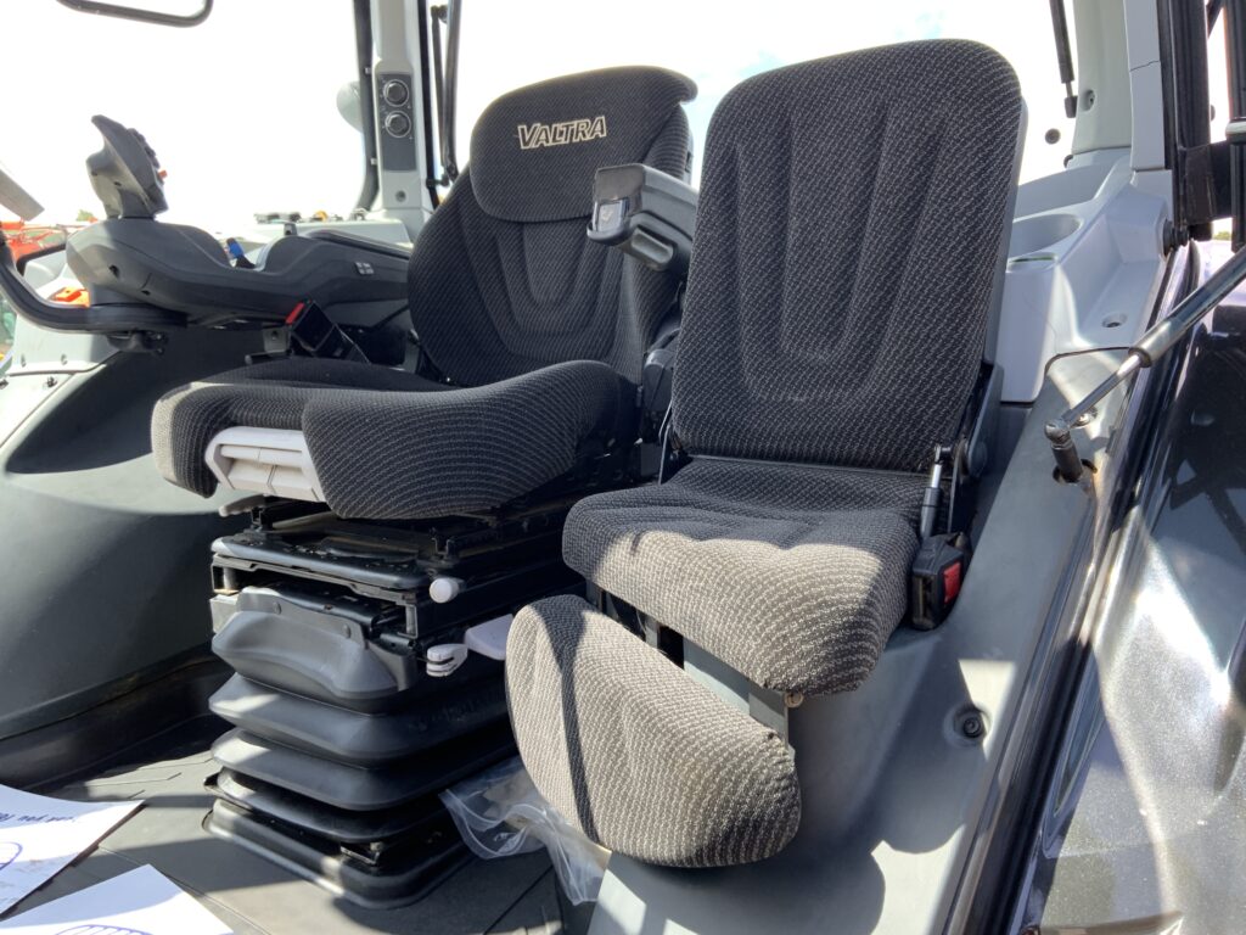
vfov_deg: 48.2
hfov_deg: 61.7
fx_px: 1044
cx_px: 623
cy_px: 468
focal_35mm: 29
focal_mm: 3
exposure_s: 1/122
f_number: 1.8
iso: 20
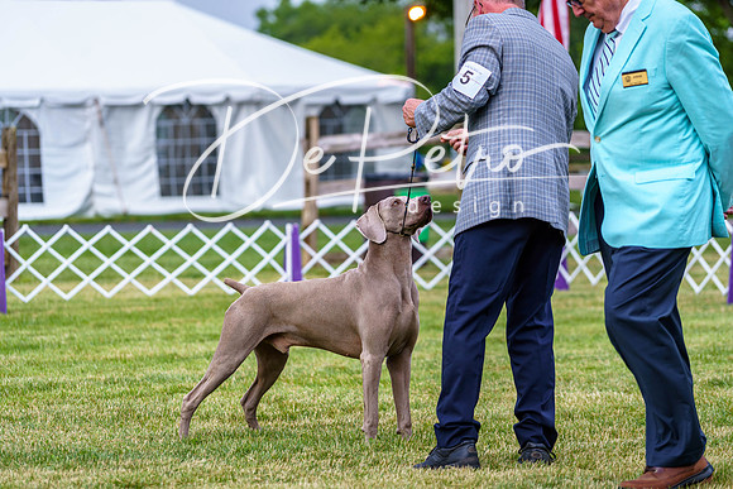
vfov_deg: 9.2
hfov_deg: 13.8
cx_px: 366
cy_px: 244
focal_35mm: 149
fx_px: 3034
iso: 250
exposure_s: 1/500
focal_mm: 149
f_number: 4
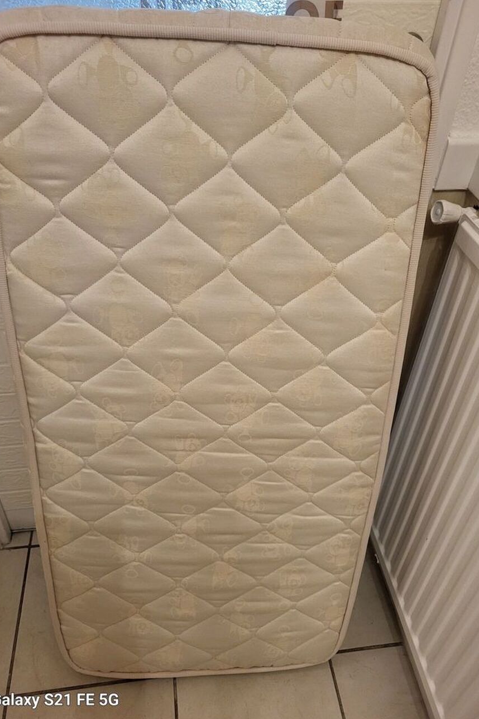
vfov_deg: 65.5
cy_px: 372
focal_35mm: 28
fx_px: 559
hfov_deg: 46.4
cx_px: 235
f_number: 1.8
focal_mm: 5.4
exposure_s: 1/50
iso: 640
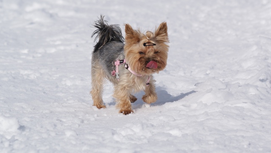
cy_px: 70
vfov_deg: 5.1
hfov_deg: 9.1
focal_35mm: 237
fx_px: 1703
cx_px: 136
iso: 100
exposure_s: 1/1000
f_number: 6.3
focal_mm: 150
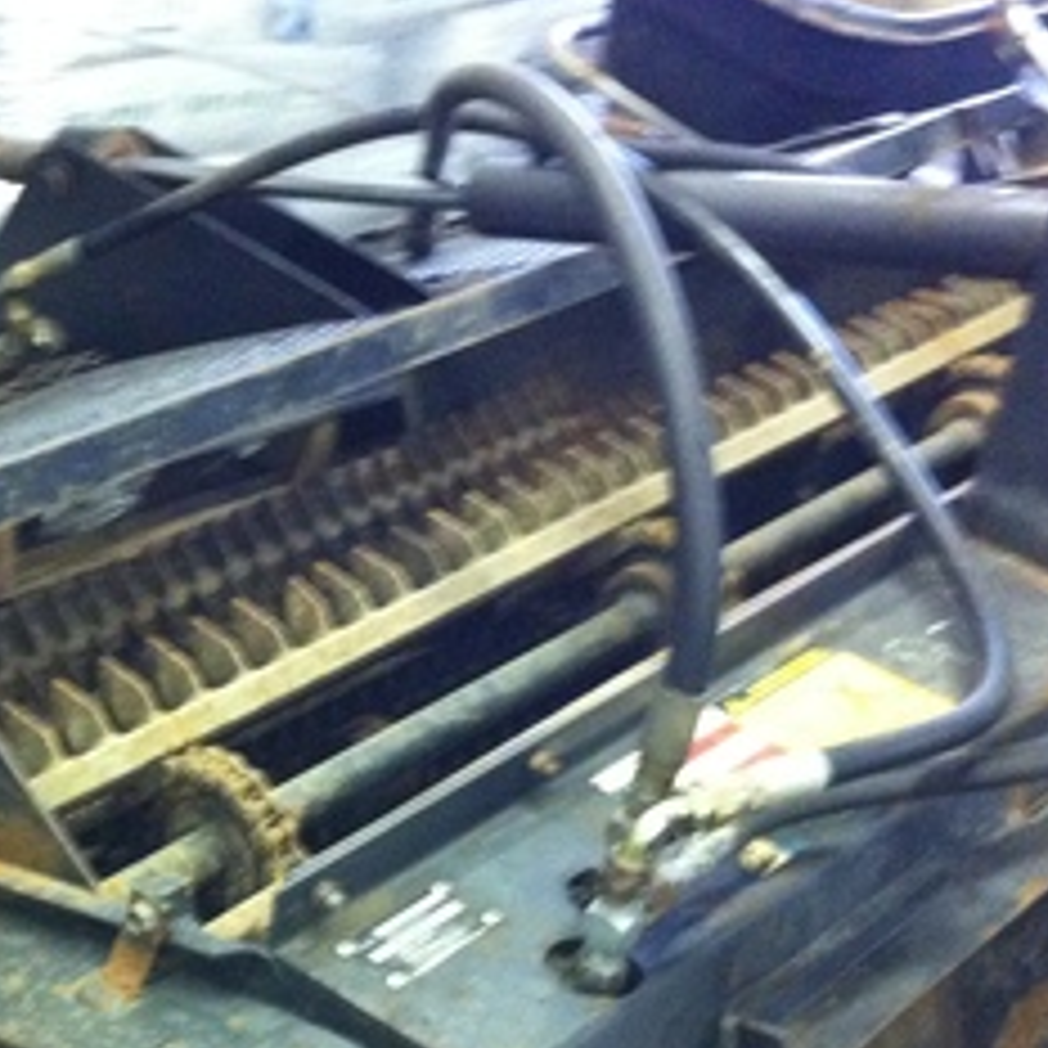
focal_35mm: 72
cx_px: 256
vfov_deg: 23.6
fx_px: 2466
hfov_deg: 23.7
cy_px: 855
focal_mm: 3.85
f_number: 2.8
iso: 640
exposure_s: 1/15
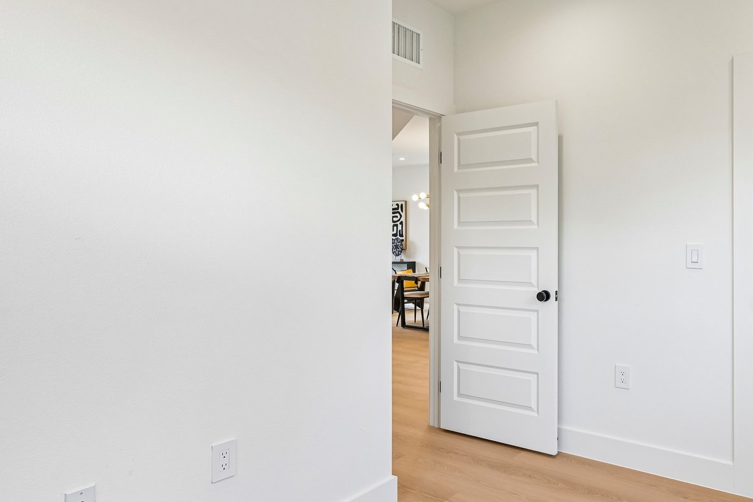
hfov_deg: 68.0
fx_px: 544
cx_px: 484
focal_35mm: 26
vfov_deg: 49.5
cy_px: 244
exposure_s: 1/20
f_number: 6.7
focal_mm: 15
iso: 100
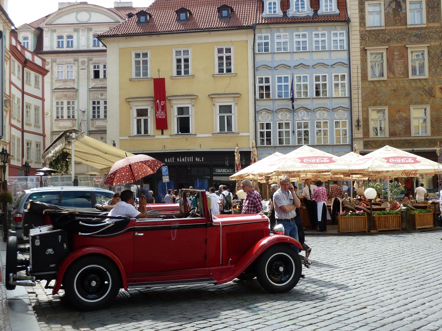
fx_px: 562
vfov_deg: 32.9
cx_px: 221
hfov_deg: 42.9
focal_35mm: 44
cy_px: 166
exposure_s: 1/200
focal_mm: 7.3
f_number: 4
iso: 80
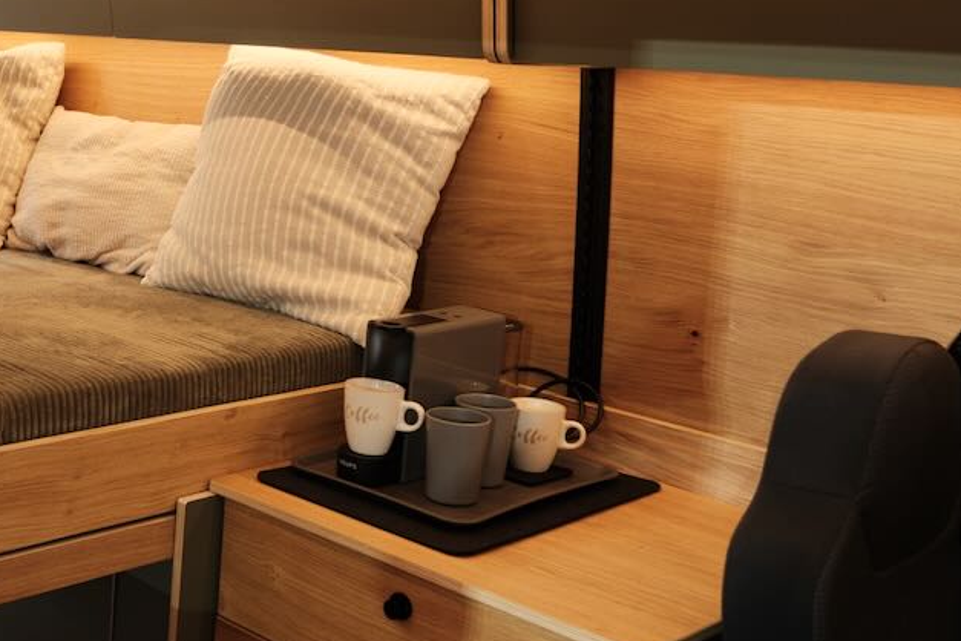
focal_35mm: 49
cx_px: 64
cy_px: 301
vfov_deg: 27.5
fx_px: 1308
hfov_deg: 37.2
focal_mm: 16
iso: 1000
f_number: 2.8
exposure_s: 1/20
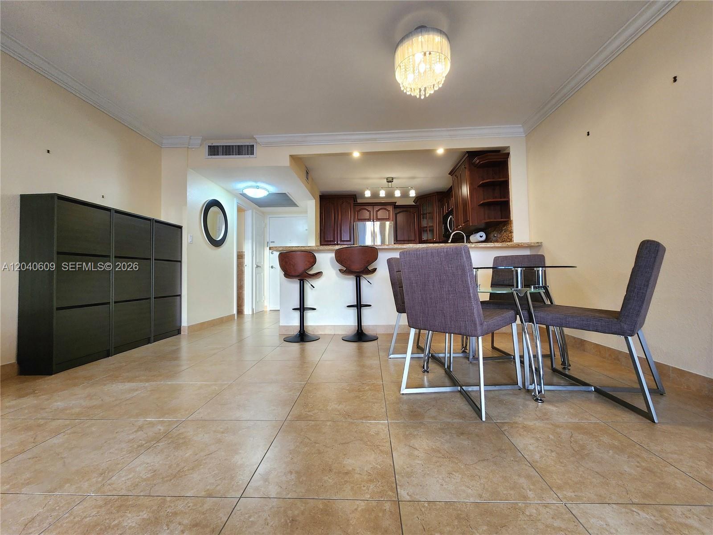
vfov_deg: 89.9
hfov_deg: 106.2
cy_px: 268
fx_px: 268
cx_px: 356
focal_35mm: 13
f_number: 2.2
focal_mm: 2.2
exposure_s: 1/60.2
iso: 160
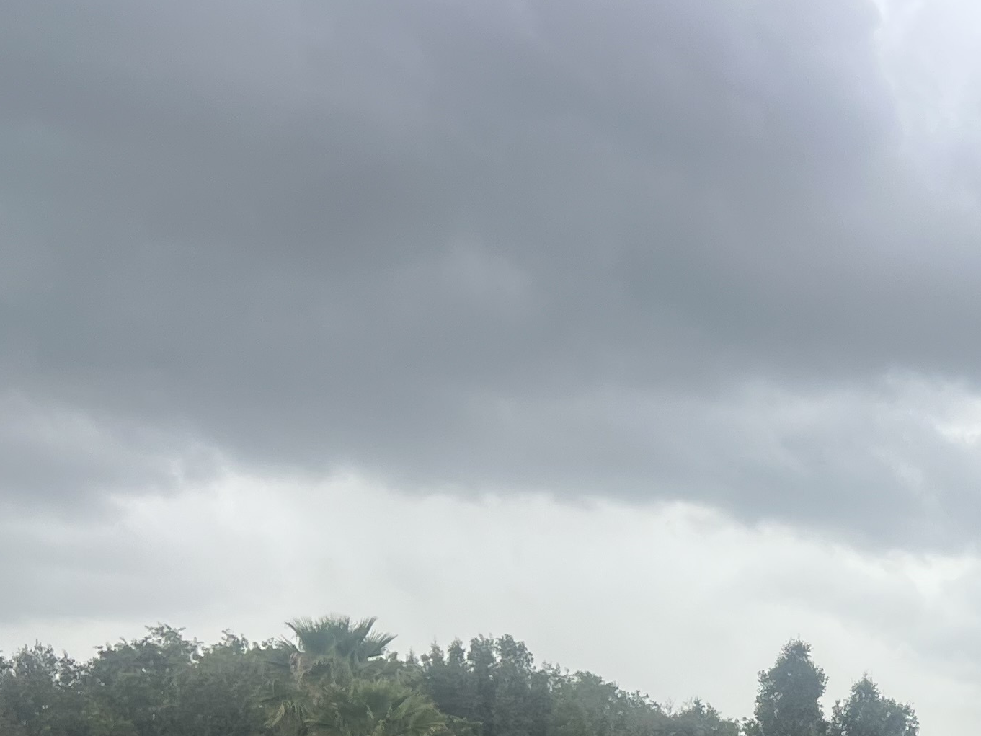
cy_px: 956
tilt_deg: -1.6
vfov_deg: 17.9
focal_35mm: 77
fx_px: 2182
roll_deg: +0.6
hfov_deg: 23.3
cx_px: 1160
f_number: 1.5
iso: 50
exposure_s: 1/666
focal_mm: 5.7
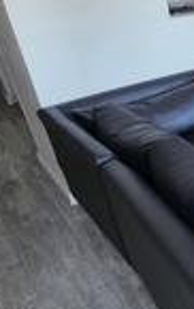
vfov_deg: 49.6
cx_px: 377
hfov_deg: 19.9
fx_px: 321
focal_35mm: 38
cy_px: 81
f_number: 1.9
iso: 125
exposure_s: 1/100
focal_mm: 2.2
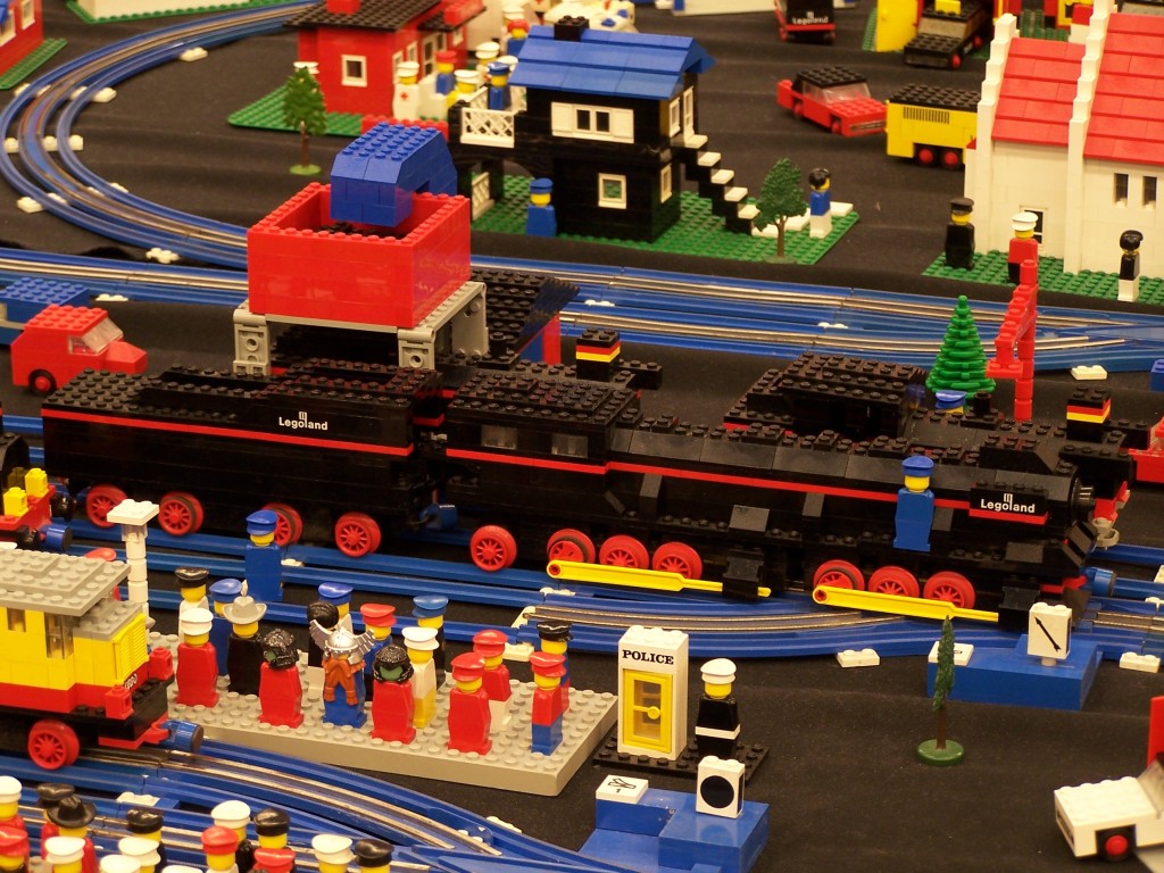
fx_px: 3934
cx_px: 582
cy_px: 436
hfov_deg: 16.8
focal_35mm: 117
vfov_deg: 12.7
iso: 80
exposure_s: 1/2
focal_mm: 19.4
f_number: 3.2
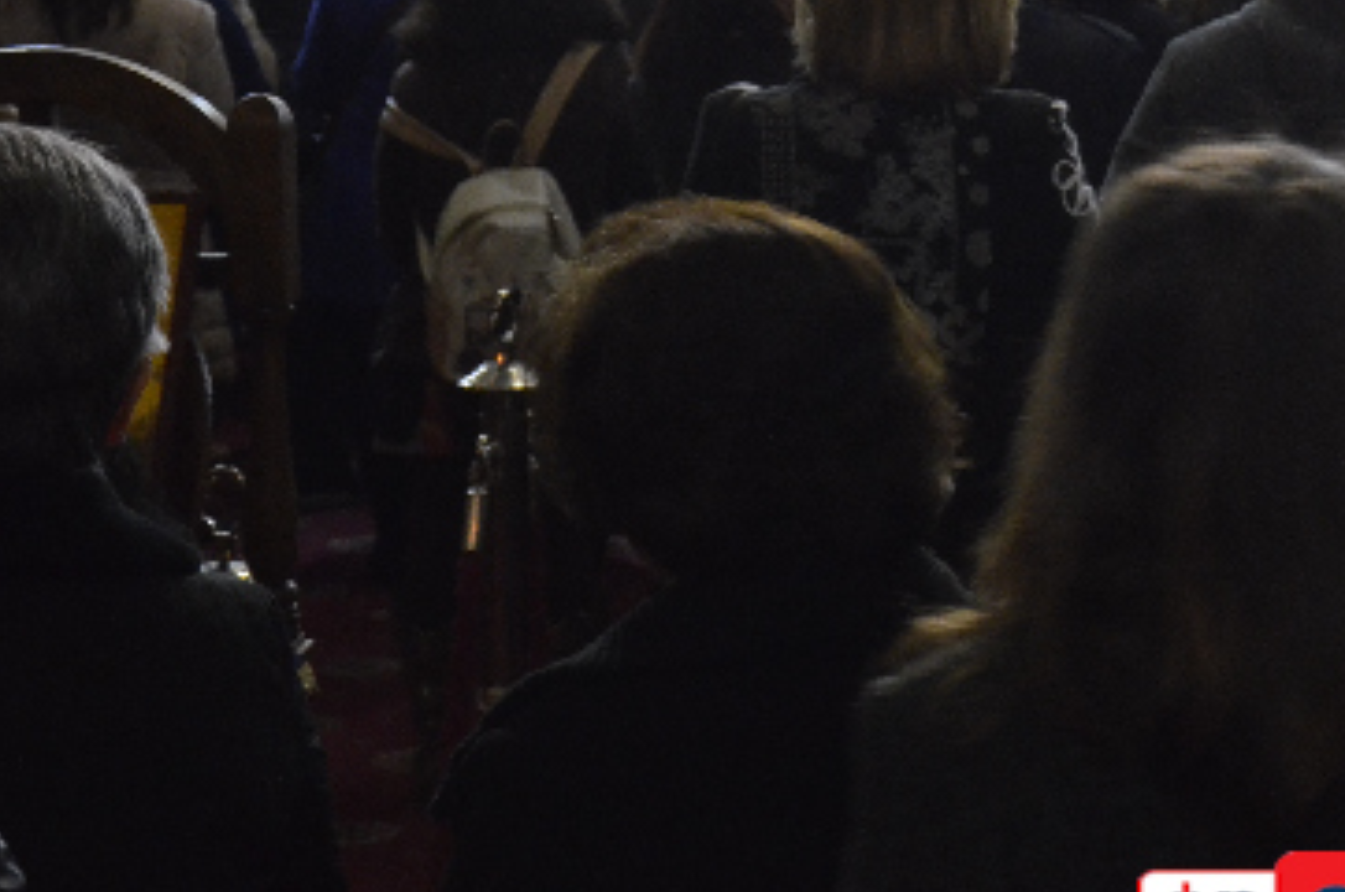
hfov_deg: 15.9
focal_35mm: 126
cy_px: 164
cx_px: 1393
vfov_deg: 10.8
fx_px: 4699
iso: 2500
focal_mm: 38
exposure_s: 1/30
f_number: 4.5
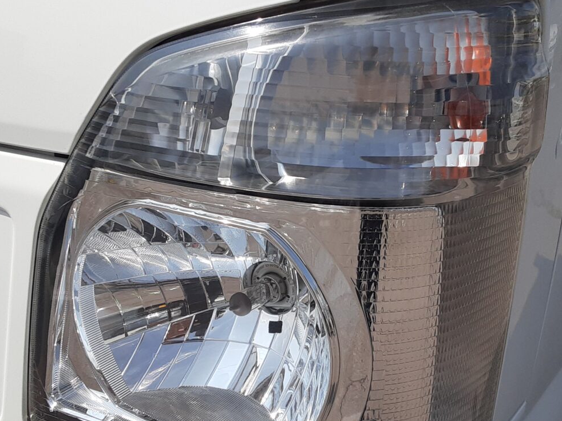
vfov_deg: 32.7
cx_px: 306
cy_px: 259
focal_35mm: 44
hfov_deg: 42.9
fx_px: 714
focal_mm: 2.91
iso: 40
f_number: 1.9
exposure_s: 1/3125
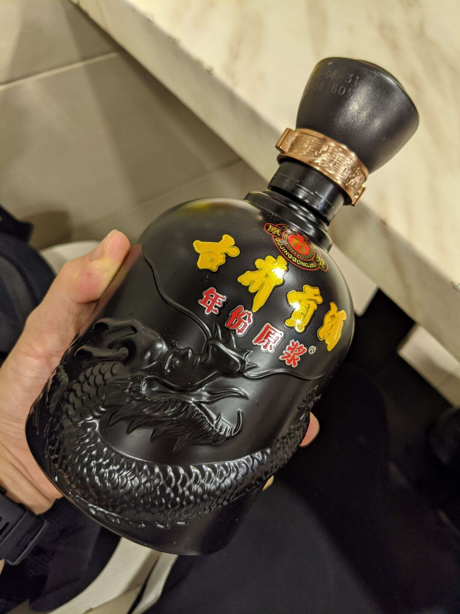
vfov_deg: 65.3
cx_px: 230
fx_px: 478
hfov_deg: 51.4
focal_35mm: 27
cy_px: 307
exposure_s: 1/23.8
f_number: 1.73
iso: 82
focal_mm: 4.38
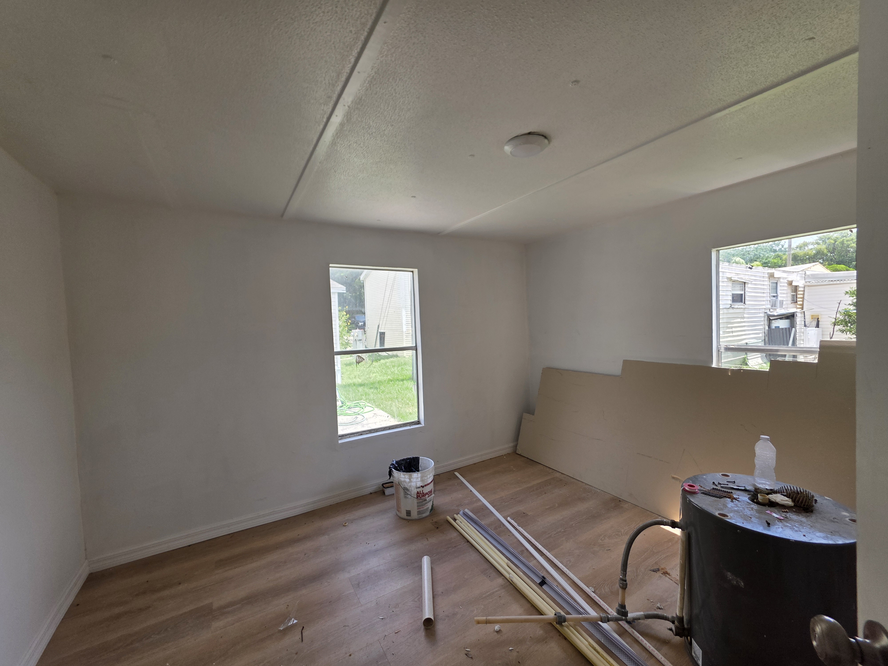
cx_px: 444
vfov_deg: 89.9
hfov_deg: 106.2
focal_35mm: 13
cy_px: 333
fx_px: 333
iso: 40
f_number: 1.9
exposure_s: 1/384
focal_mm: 2.2
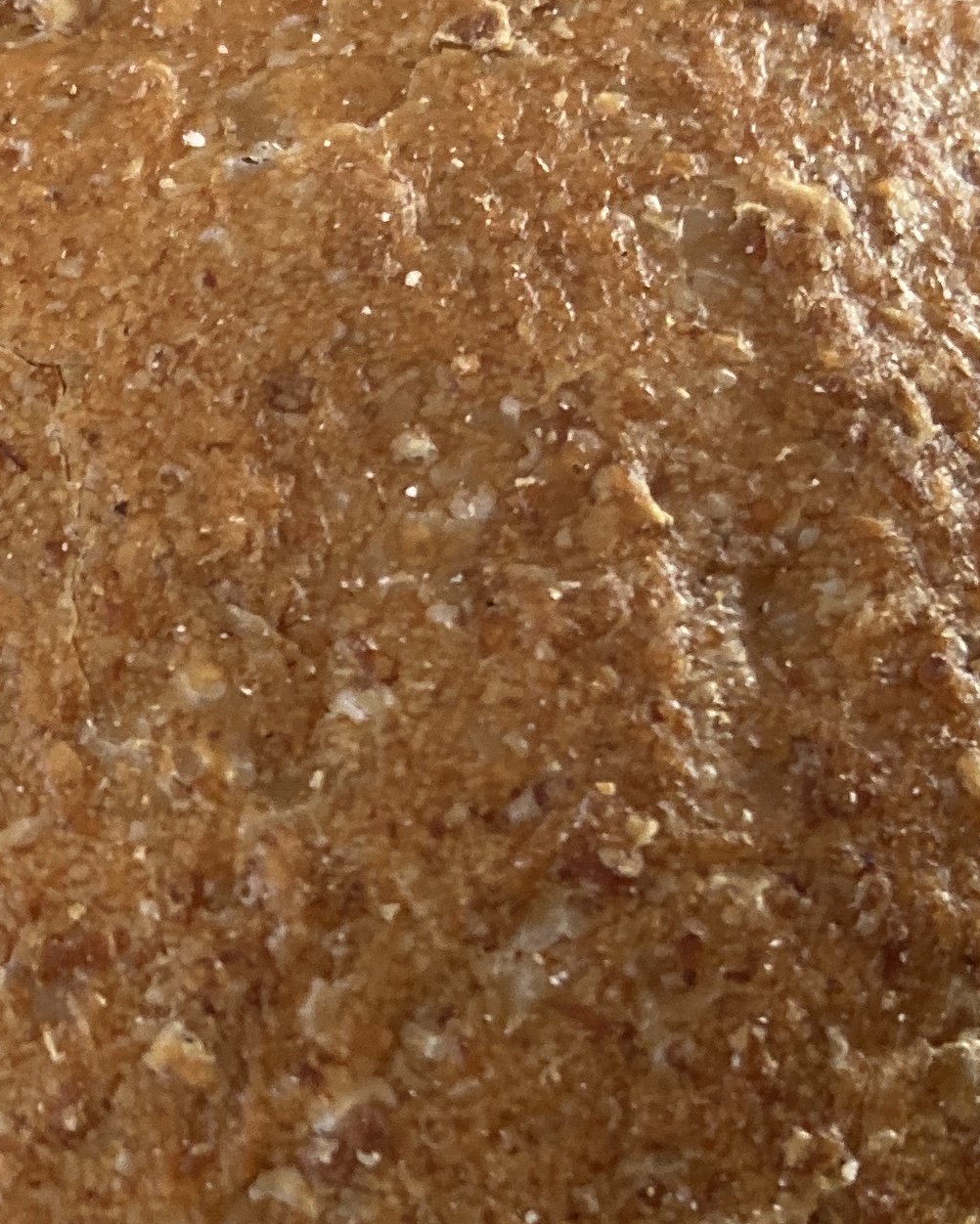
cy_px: 657
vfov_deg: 21.7
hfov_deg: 16.8
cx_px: -180
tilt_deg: -58.0
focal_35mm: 88
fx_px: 3190
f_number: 1.8
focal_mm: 3.99
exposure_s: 1/56
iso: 160
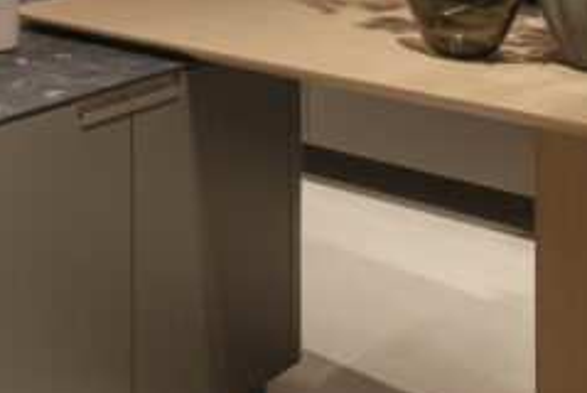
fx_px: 1257
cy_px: -188
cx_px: -7
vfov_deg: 16.3
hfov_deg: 25.0
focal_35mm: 77
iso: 800
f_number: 8
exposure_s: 1/25
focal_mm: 18
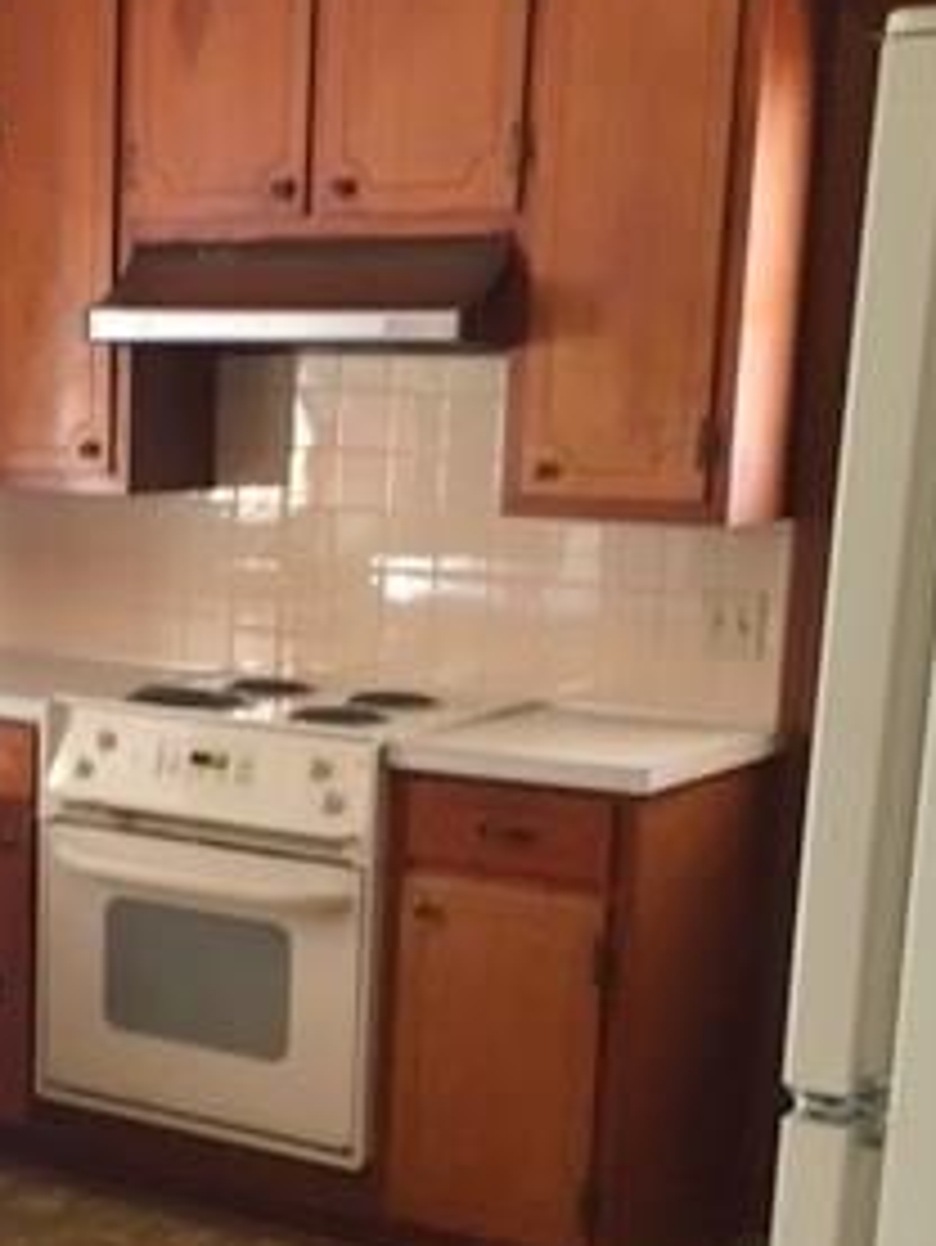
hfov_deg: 21.4
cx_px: 54
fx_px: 2414
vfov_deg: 28.7
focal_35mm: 67
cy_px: 877
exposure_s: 1/30
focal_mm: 4.15
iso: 125
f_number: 2.2
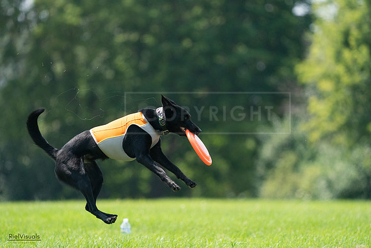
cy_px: 124
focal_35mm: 419
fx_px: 4319
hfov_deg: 4.9
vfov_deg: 3.3
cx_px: 186
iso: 2500
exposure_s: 1/4000
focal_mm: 419
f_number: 6.3
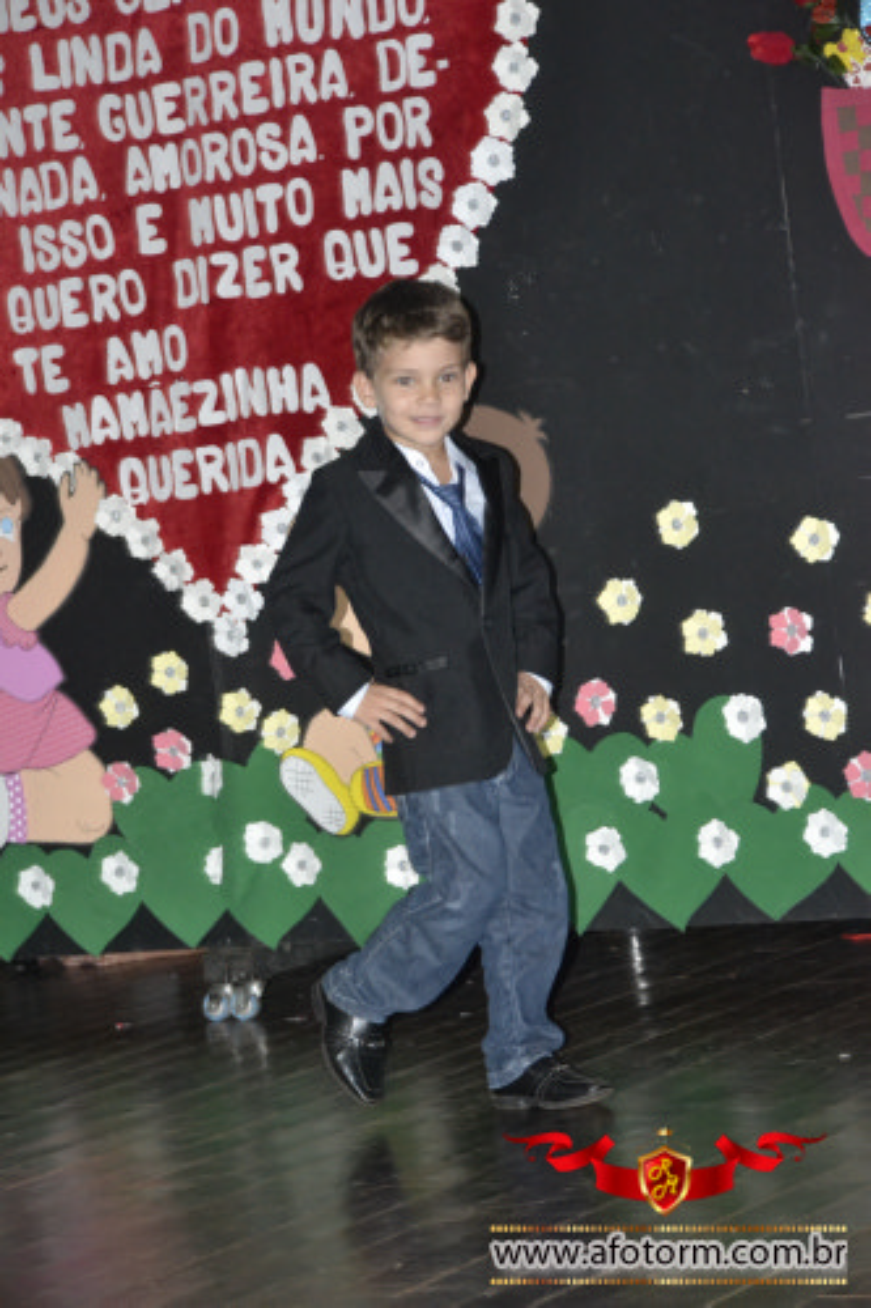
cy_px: 654
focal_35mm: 112
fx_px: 4085
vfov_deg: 18.2
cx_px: 436
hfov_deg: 12.2
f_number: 5.3
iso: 3200
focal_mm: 75
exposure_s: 1/60
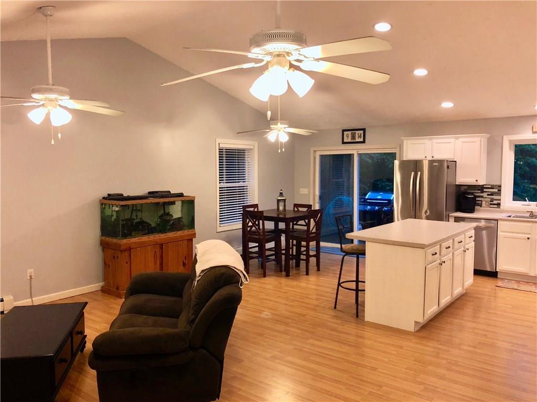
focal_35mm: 28
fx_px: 434
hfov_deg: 63.5
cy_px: 201
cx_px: 268
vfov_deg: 49.7
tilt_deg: -4.6
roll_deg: +0.4
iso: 40
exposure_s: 1/30
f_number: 1.8
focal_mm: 4
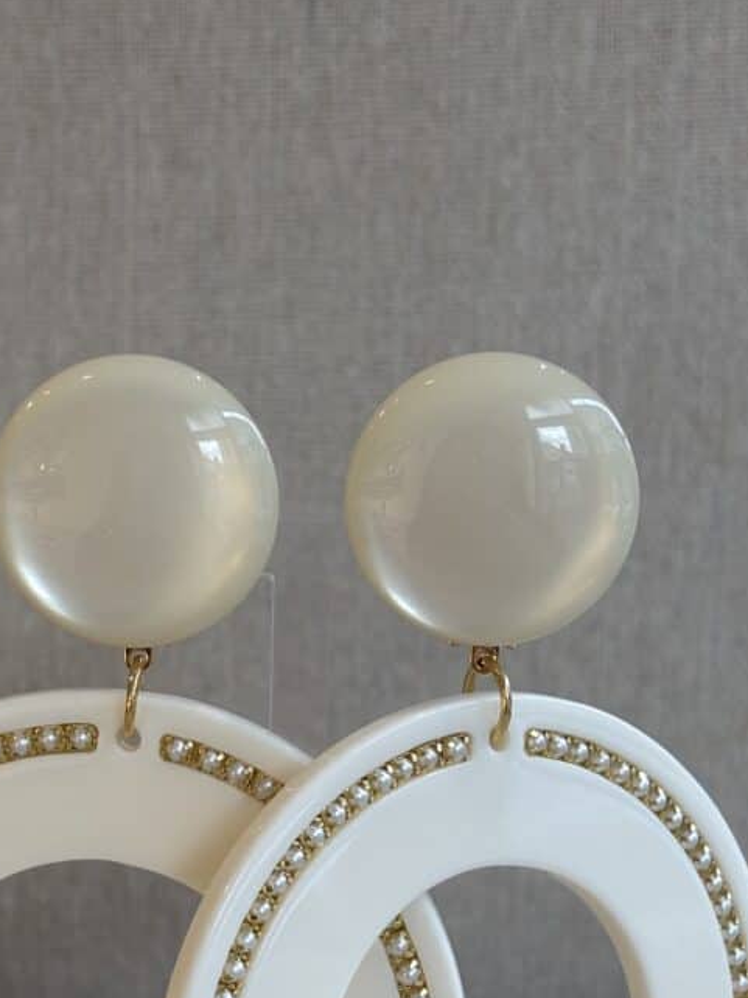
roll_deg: -1.5
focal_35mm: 83
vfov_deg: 23.4
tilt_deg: -9.9
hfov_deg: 17.7
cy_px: 712
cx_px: 274
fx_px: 2393
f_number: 1.6
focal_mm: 5.96
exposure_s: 1/126
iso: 25
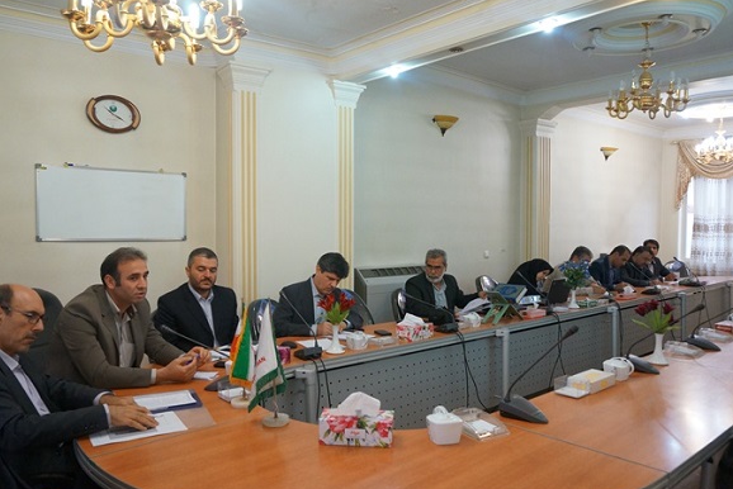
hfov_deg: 62.7
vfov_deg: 44.3
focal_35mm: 30
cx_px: 360
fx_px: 601
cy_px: 251
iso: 2000
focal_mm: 19
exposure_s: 1/160
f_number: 4
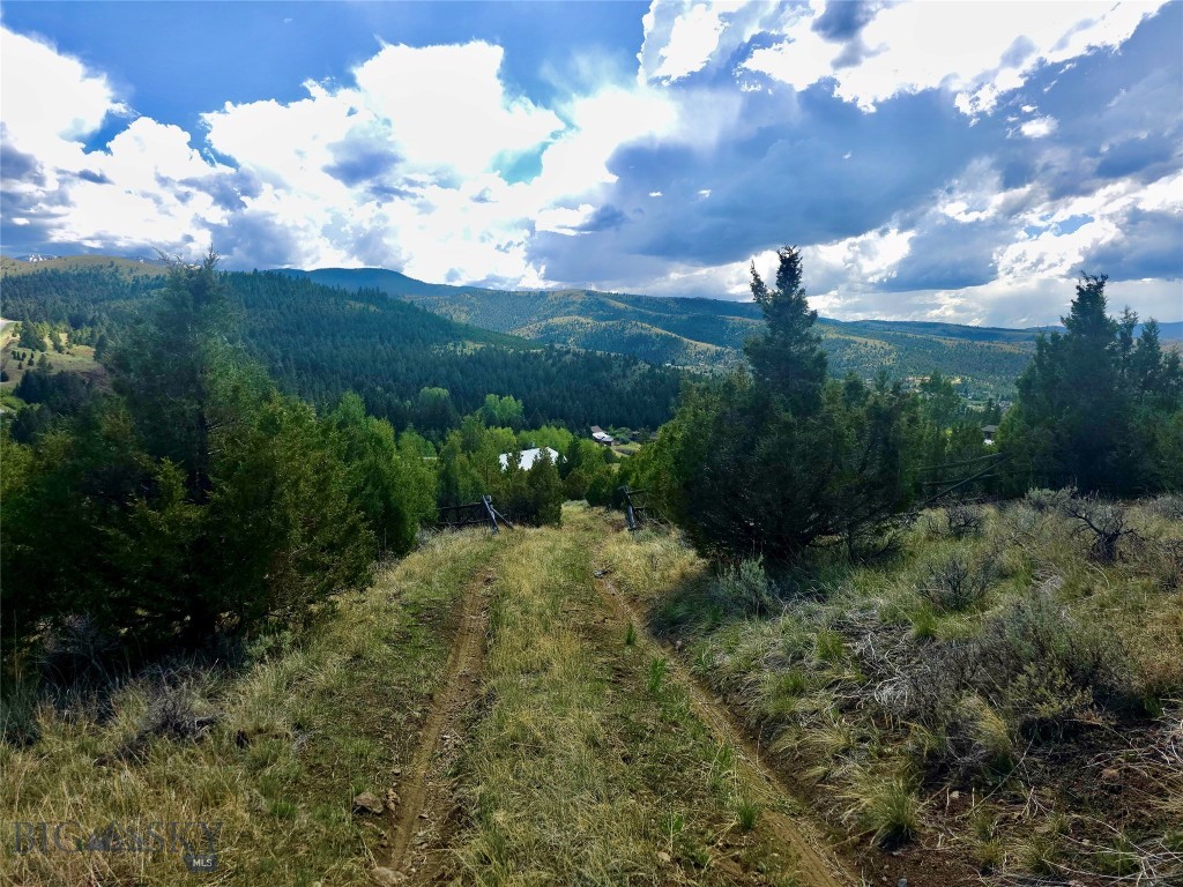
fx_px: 786
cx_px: 592
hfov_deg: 73.9
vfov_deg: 58.9
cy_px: 444
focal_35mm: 23
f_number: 1.7
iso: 12
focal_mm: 6.3
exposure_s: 1/370
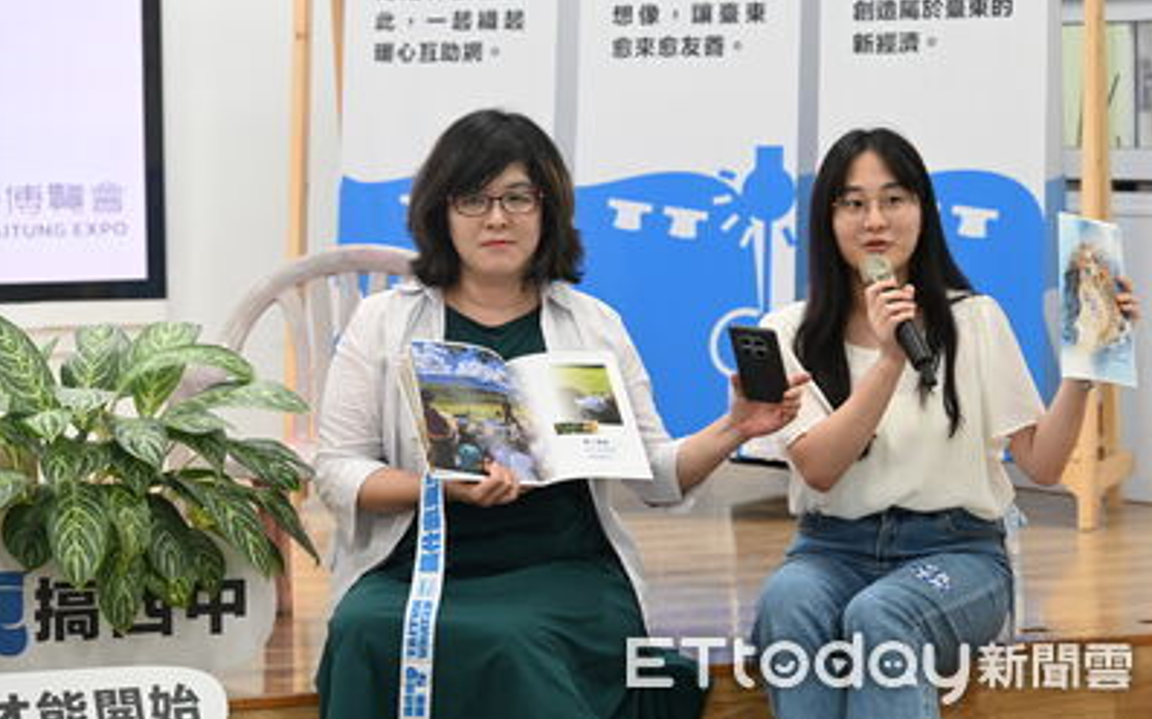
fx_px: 3704
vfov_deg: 11.1
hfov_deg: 17.7
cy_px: 336
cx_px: 575
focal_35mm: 118
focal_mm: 115
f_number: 6.3
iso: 3200
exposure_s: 1/100
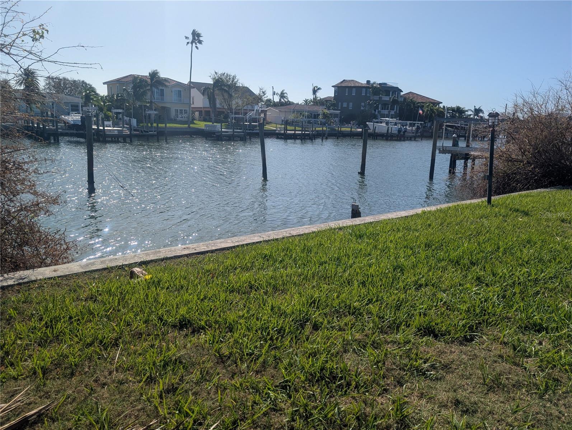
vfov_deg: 56.9
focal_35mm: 24
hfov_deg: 71.5
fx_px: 397
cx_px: 286
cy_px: 215
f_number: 1.68
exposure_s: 1/2037
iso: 22
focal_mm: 6.9
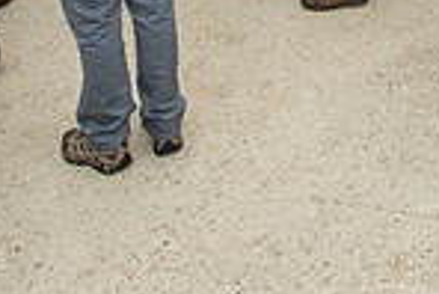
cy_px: -264
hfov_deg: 22.0
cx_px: 510
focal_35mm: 86
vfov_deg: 13.9
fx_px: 1050
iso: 400
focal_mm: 22
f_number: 2.8
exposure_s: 1/5000
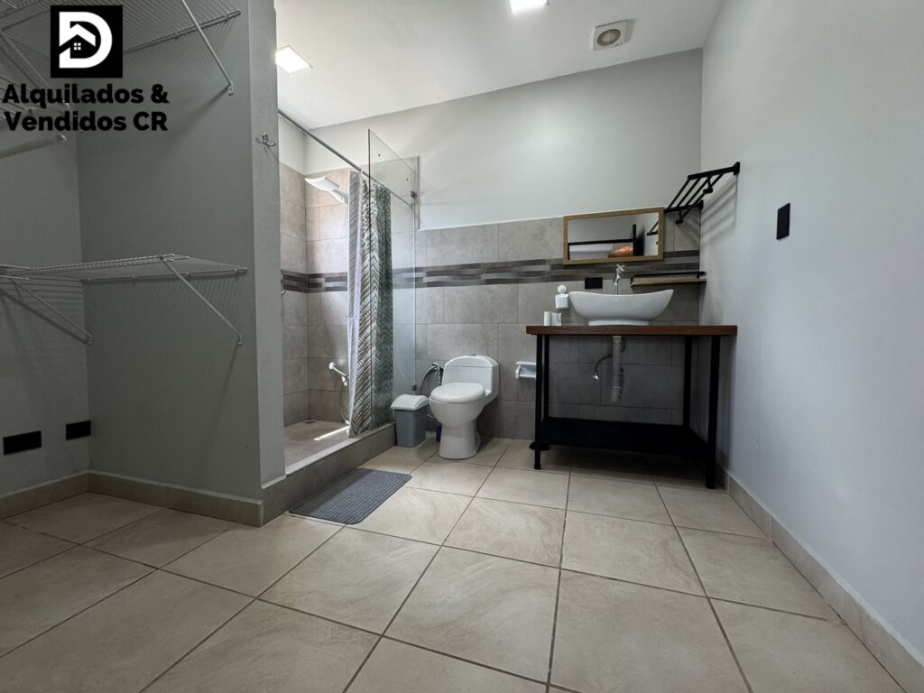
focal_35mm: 14
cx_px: 462
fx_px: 374
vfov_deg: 85.7
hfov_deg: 102.1
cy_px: 346
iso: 200
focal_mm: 2.22
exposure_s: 1/120
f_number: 2.2
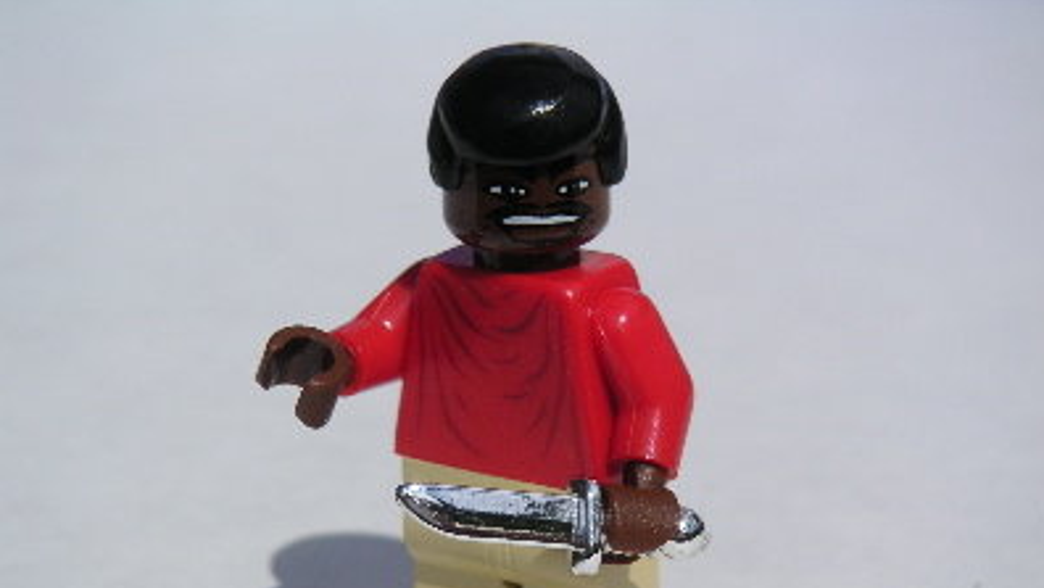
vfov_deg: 9.9
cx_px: 525
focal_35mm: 122
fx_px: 3378
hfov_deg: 17.6
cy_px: 390
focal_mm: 17.1
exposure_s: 1/350
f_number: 8
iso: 50
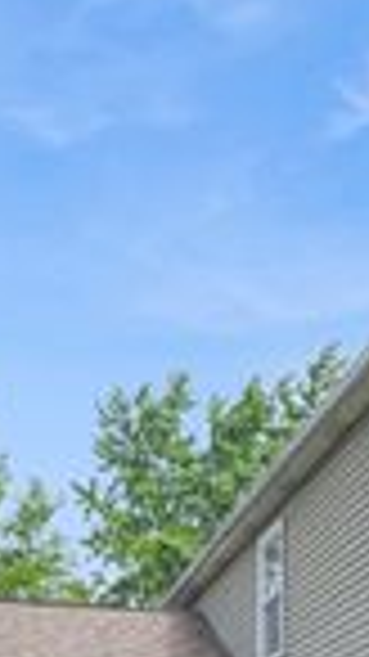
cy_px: 630
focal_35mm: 61
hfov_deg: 19.3
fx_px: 1062
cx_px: 351
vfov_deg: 32.1
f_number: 11
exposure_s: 1/250
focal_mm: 17
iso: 400
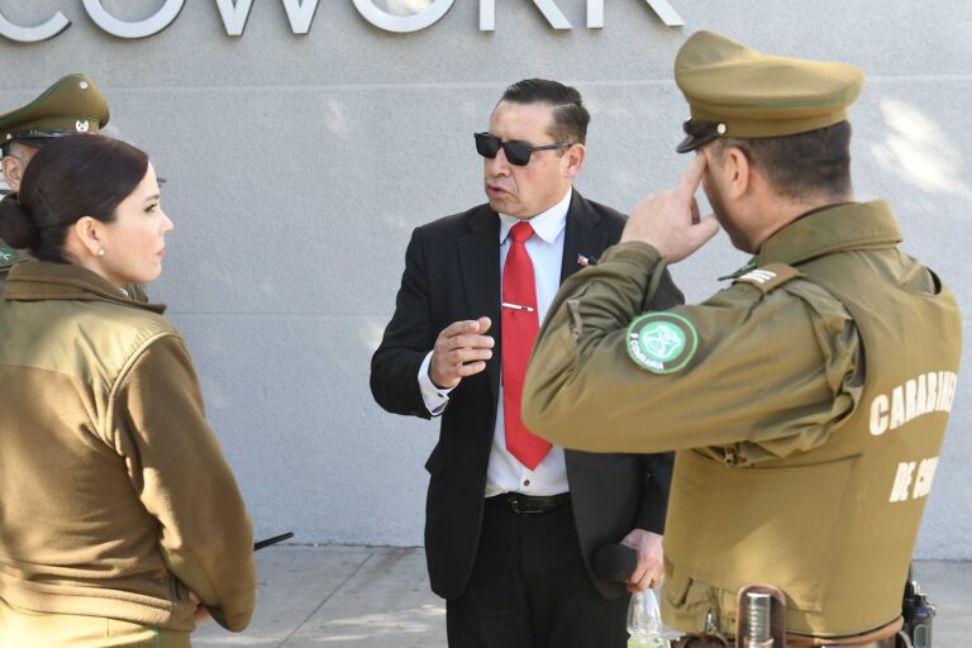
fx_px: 1620
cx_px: 486
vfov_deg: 22.6
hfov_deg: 33.4
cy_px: 324
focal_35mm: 60
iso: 250
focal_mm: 40
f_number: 4.5
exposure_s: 1/125
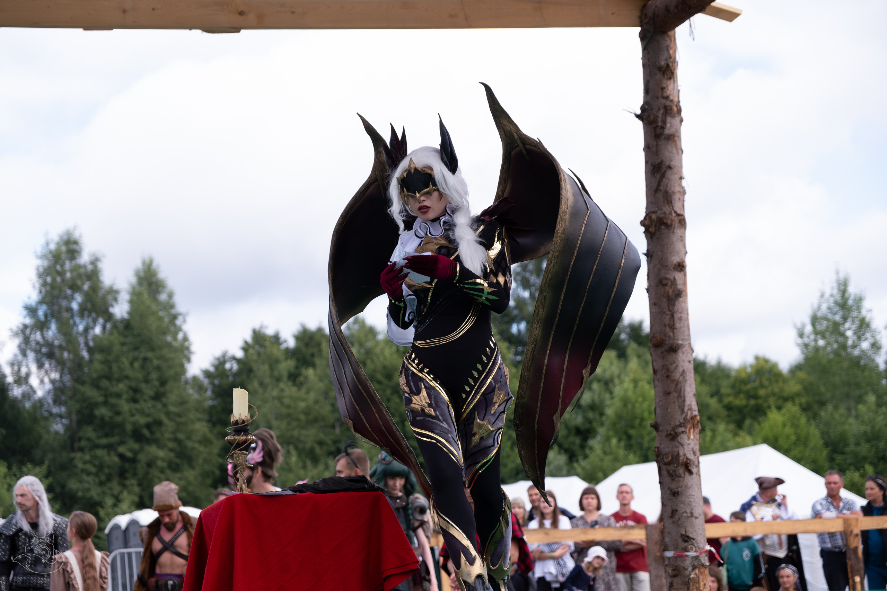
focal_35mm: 83
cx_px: 444
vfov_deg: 16.5
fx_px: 2045
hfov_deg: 24.5
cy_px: 296
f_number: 3.2
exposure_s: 1/1250
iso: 200
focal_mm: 55
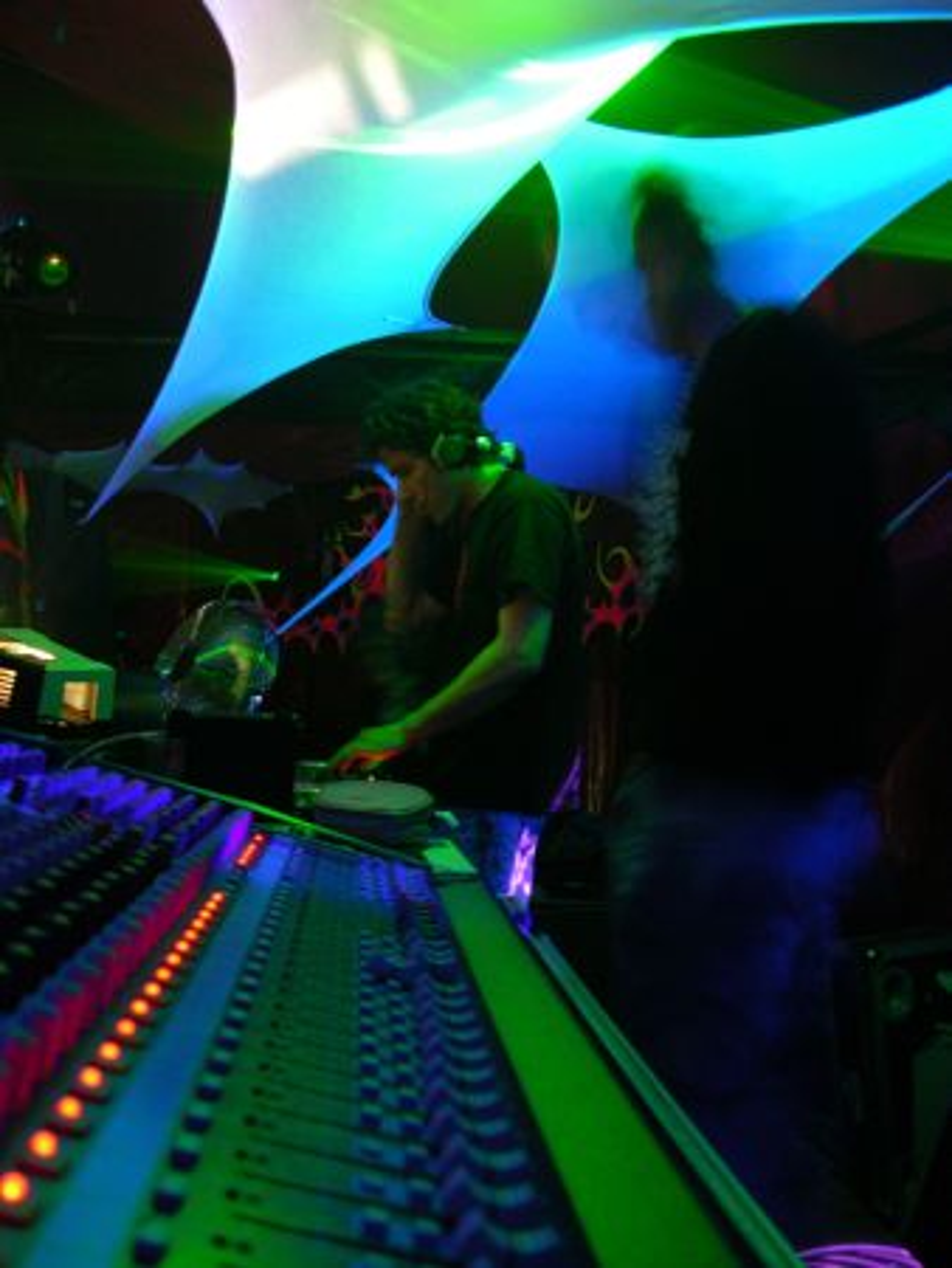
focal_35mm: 35
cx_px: 476
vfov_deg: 52.6
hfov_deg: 40.7
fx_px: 1282
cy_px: 634
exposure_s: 1.02
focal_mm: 8.9
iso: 200
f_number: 2.8
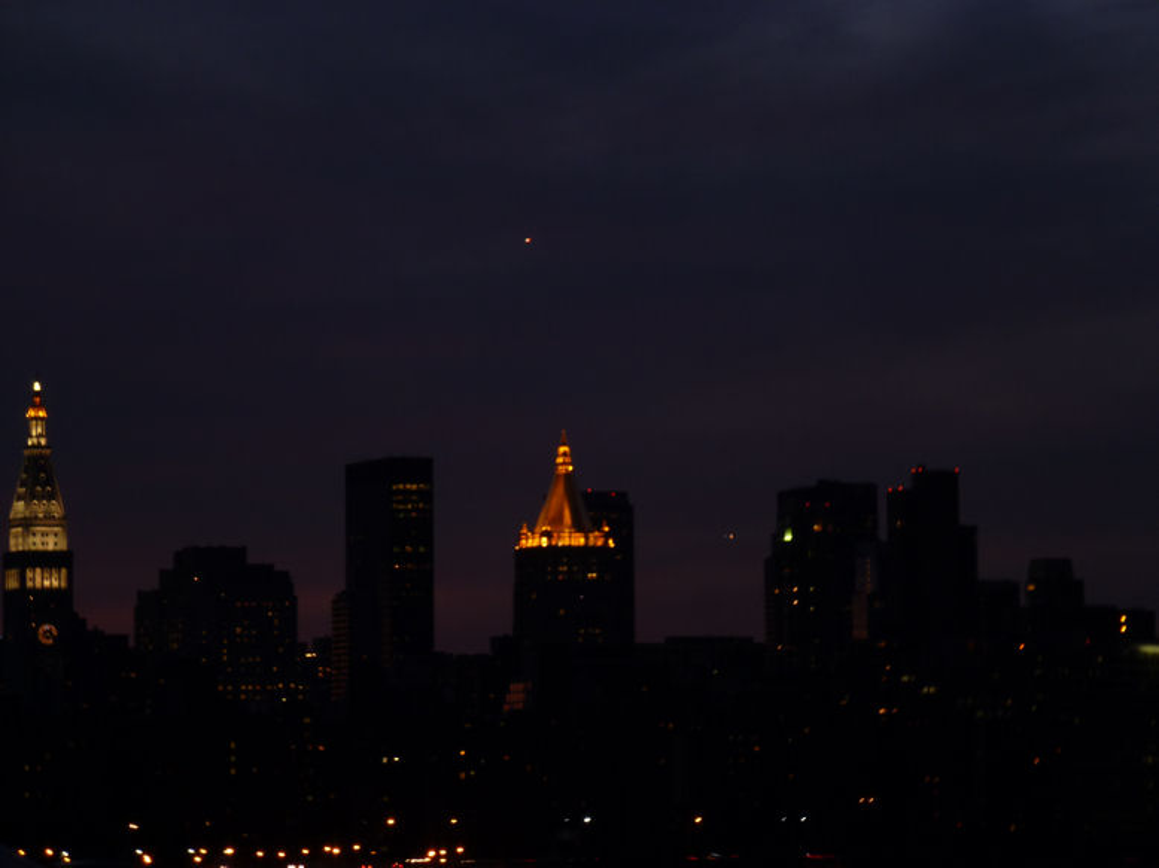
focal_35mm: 214
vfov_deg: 6.9
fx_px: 7163
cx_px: 580
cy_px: 434
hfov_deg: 9.3
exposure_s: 1/4
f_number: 5.5
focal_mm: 38.3
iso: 100
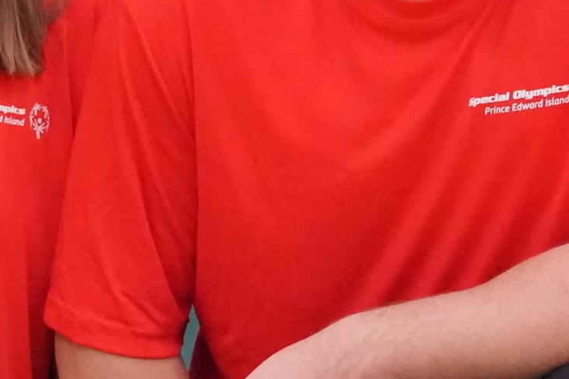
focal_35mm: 735
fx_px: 11619
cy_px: 213
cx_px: -293
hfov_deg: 2.8
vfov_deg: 1.9
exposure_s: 1/320
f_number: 8
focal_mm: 138
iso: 12800
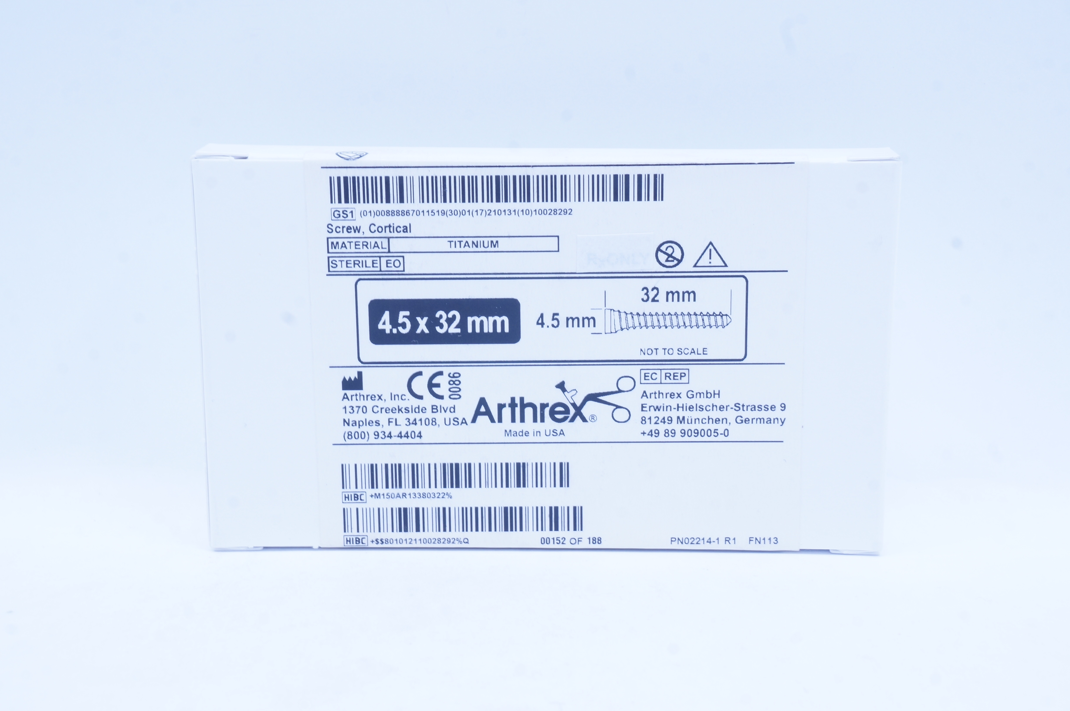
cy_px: 356
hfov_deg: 31.2
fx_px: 1915
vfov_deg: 21.0
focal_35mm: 64
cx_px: 535
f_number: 14
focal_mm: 43
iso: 400
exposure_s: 1/10
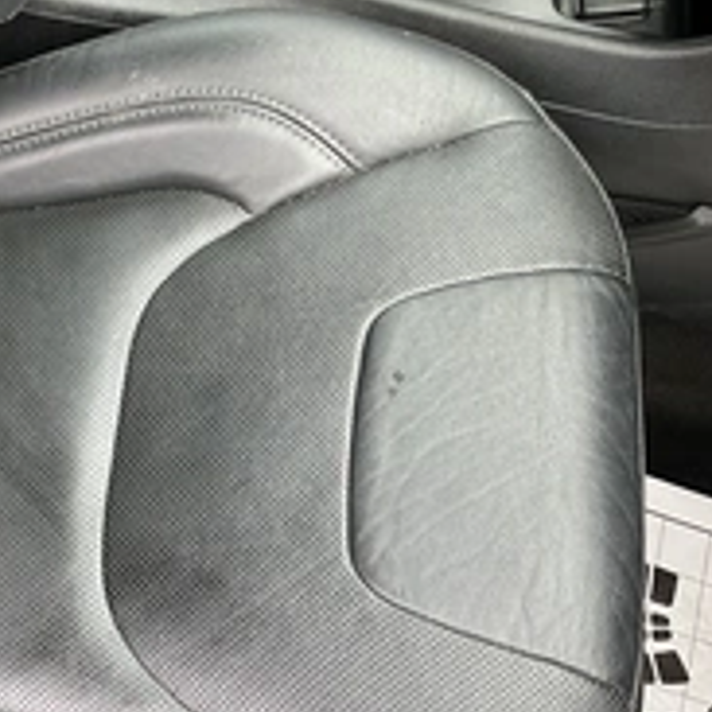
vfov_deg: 30.3
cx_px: -47
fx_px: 1303
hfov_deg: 28.2
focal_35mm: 56
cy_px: 475
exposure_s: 1/97
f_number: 1.8
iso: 64
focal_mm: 3
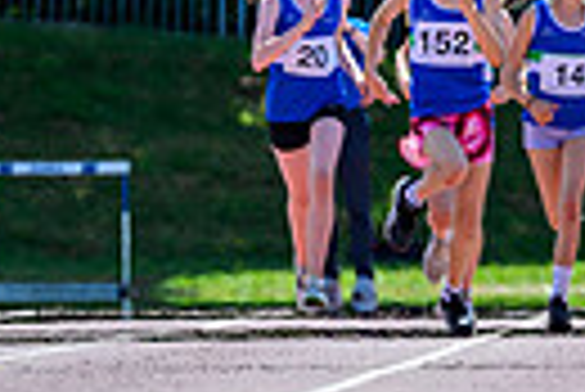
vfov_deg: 1.5
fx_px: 14511
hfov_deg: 2.3
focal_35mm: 892
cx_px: 1274
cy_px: 101
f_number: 4.5
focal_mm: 200
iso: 500
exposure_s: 1/2000
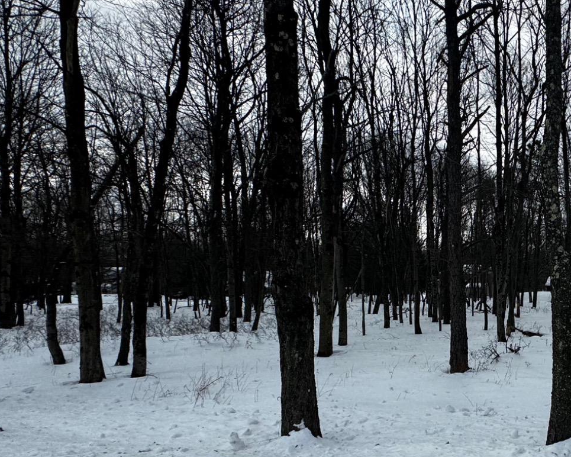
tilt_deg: -6.1
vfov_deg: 49.2
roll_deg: +2.1
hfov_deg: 51.3
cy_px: 302
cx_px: 542
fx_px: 490
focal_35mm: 29
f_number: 2.2
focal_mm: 2.22
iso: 50
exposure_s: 1/1477
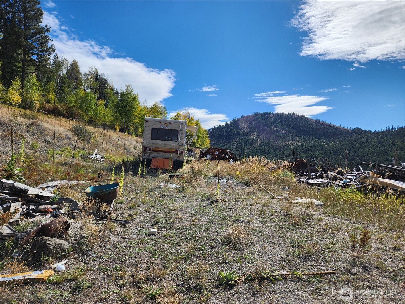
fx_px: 269
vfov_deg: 58.9
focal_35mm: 23
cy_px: 152
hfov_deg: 73.9
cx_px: 202
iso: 20
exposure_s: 1/2593
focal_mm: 5.4
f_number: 1.8
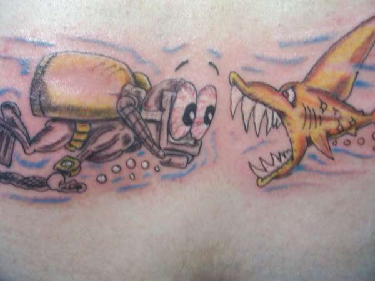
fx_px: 368
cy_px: 140
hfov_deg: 54.0
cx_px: 188
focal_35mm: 34
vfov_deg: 41.8
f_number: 2.7
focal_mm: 5.6
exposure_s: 1/20
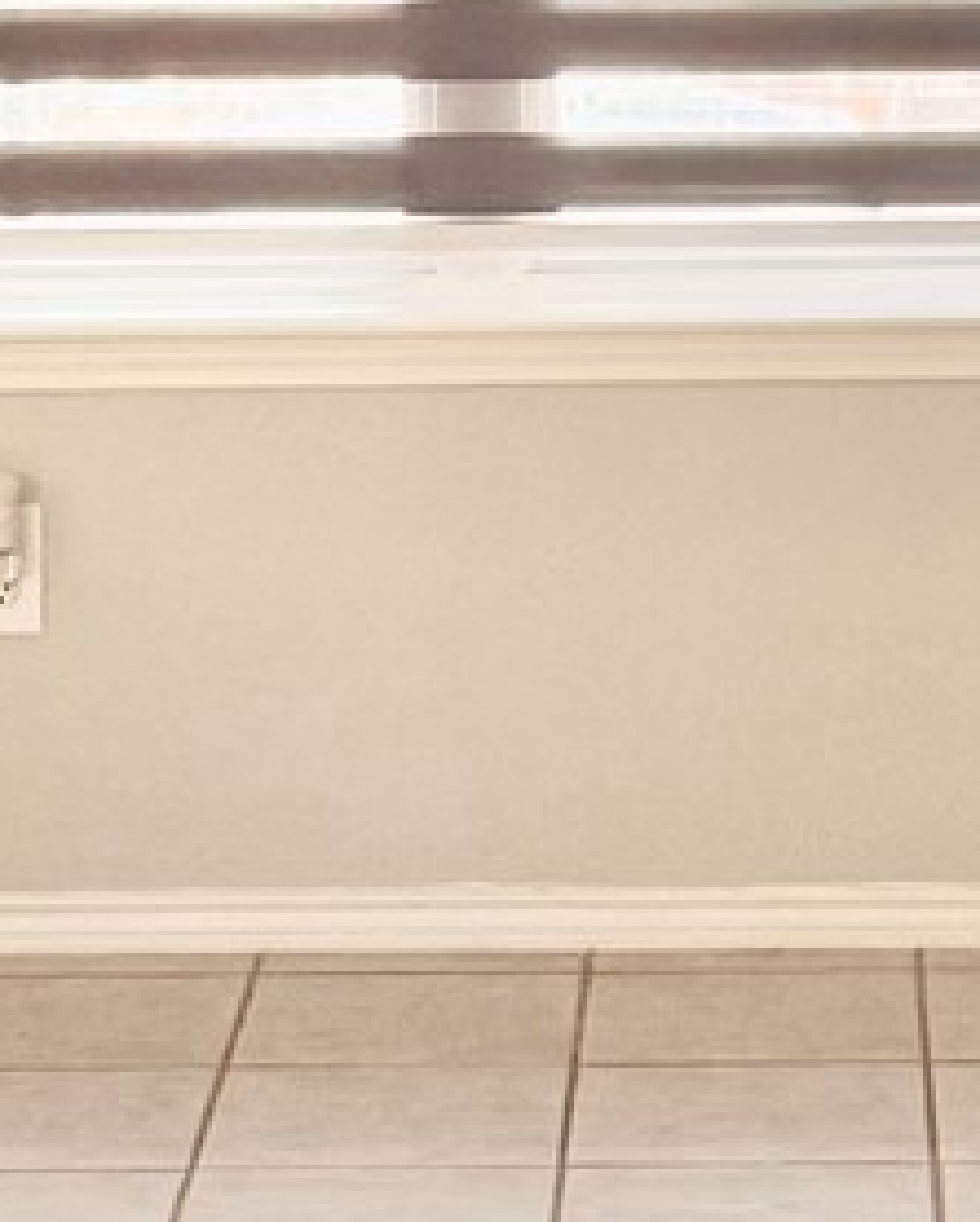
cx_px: 543
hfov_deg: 8.9
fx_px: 6265
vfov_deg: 11.0
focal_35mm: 173
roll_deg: -0.3
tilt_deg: -4.5
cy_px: -203
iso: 200
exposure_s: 1/167
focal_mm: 6.76
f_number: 1.78
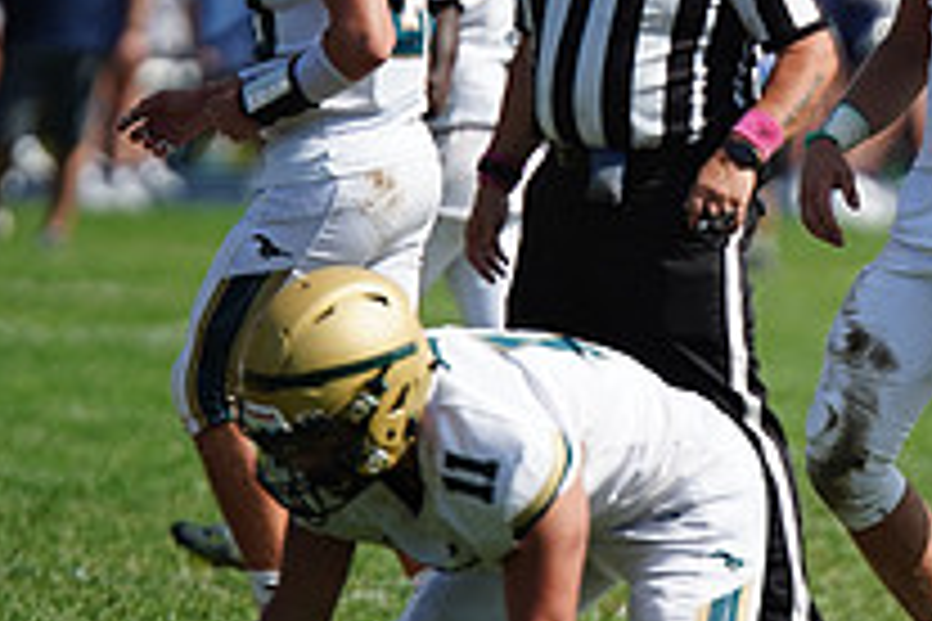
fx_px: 21745
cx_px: 824
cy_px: 160
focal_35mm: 840
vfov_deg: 1.6
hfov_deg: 2.5
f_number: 2.8
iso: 400
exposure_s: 1/6400
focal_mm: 300
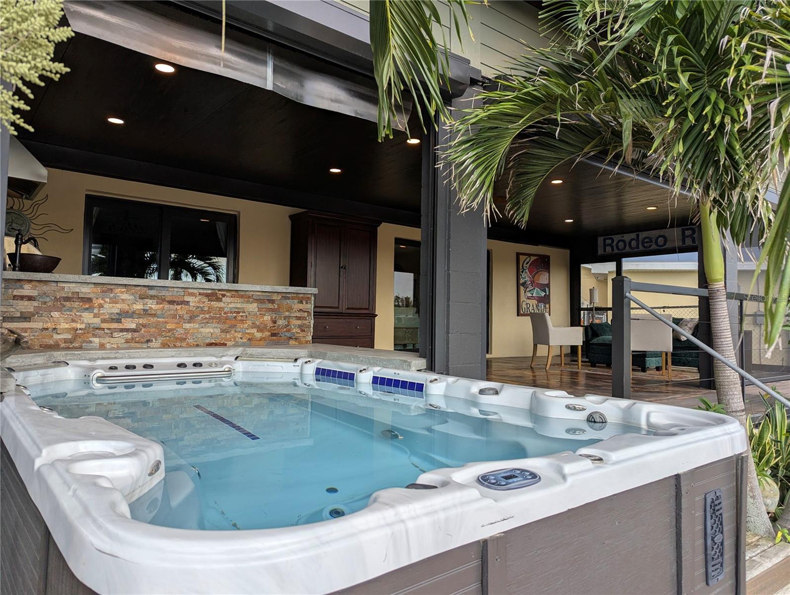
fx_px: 548
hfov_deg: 71.5
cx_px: 395
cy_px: 298
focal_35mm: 24
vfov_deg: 56.9
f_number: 1.85
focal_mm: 6.81
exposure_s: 1/522
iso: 45
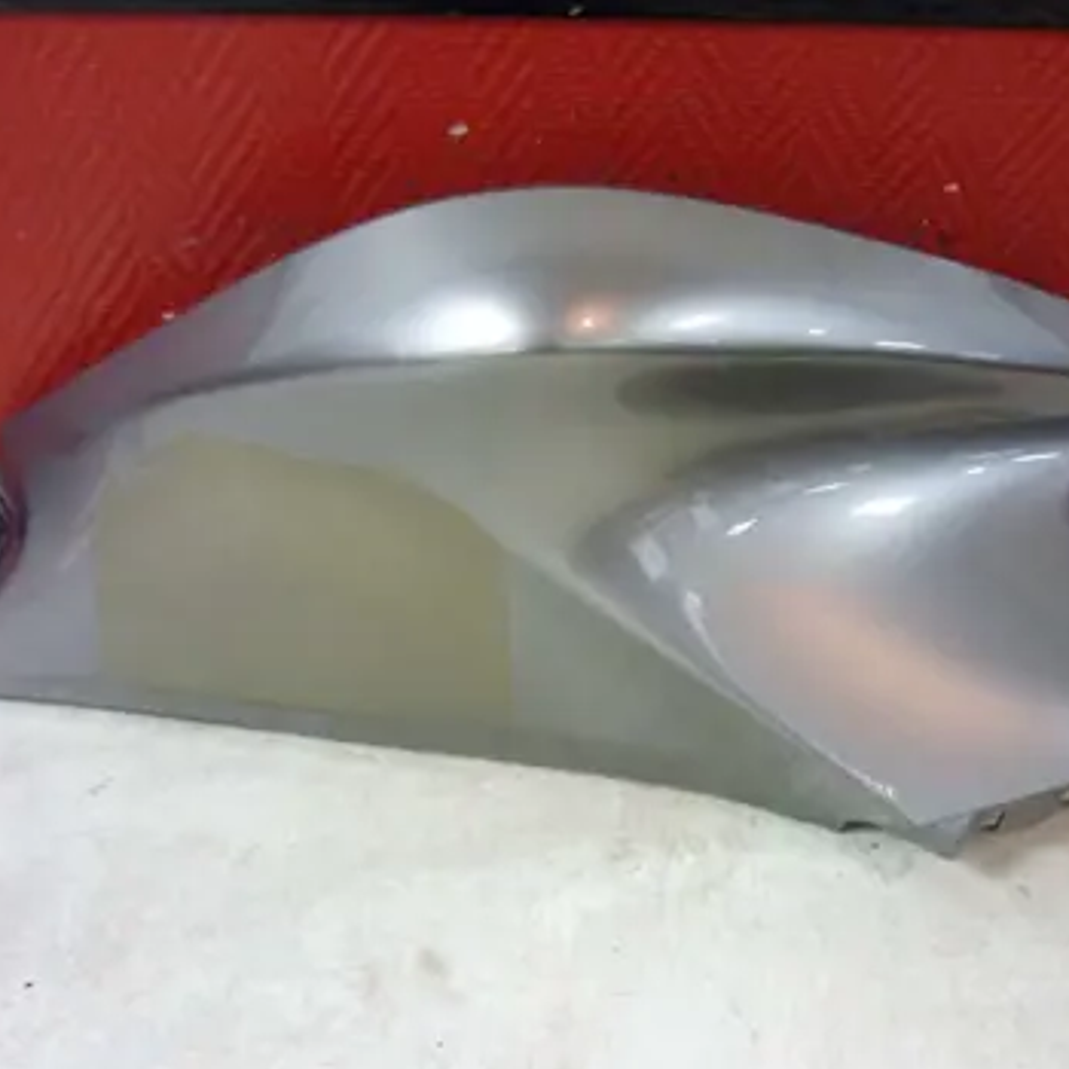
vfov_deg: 41.9
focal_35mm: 40
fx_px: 1398
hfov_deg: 41.9
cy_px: 534
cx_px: 553
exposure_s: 1/8
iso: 400
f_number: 2.8
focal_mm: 5.5
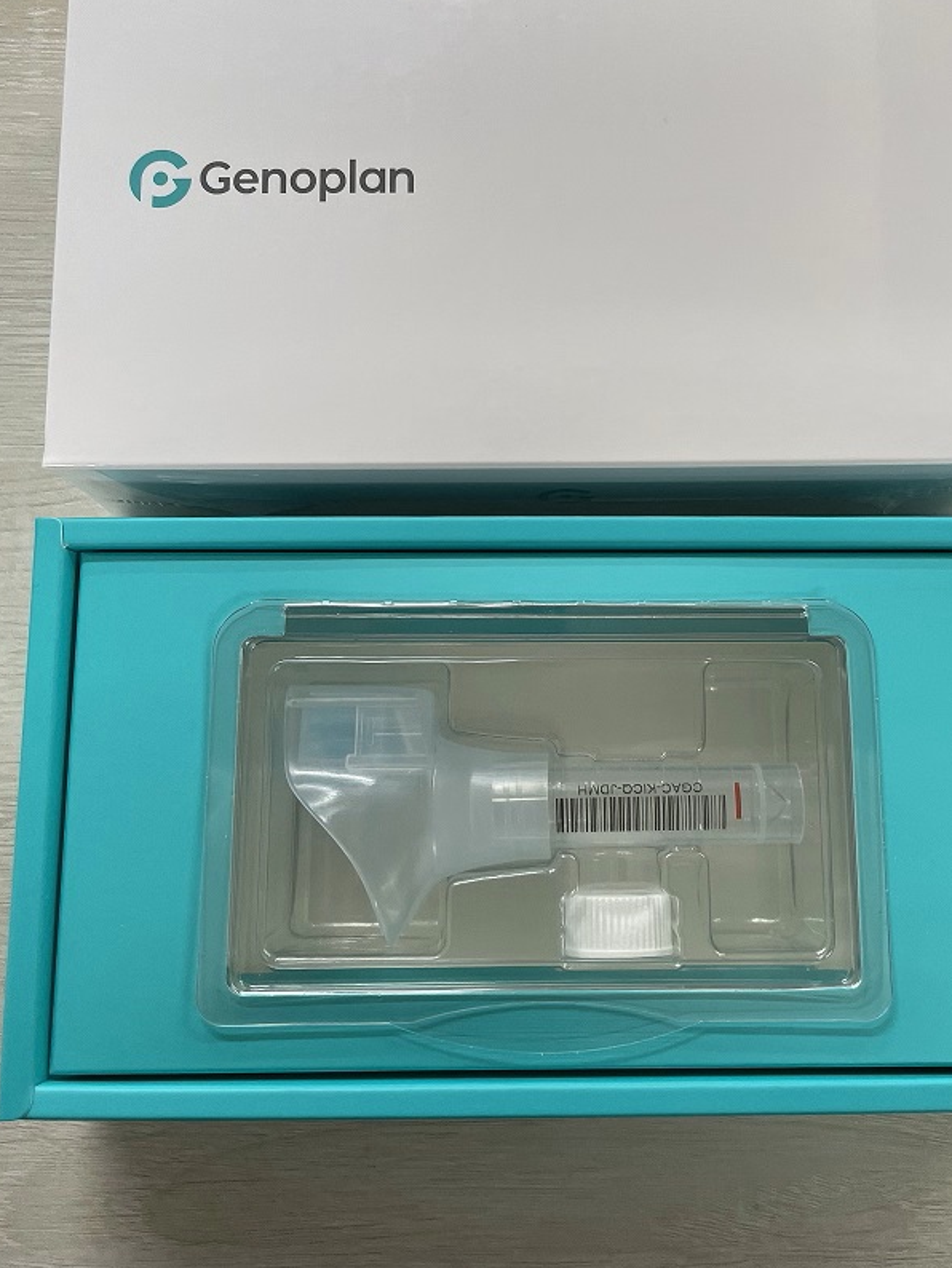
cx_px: 556
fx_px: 1209
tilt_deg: -80.2
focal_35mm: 33
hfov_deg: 42.8
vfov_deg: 55.3
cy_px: 578
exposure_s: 1/100
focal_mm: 4.2
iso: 100
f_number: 1.6
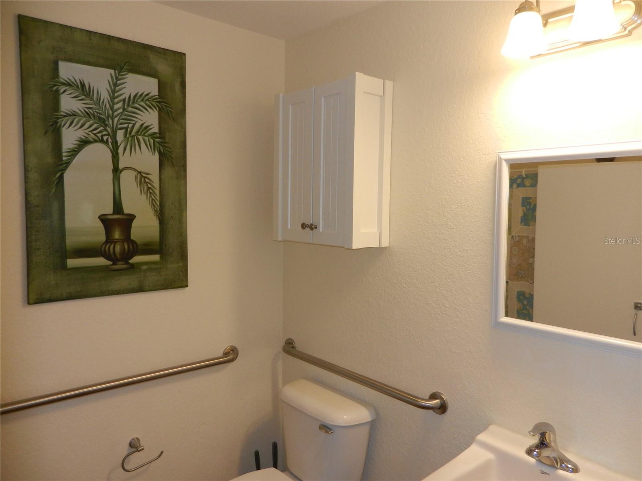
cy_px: 240
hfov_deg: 69.4
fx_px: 464
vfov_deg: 54.9
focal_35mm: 25
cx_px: 321
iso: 200
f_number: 3.5
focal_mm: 4.5
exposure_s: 1/30
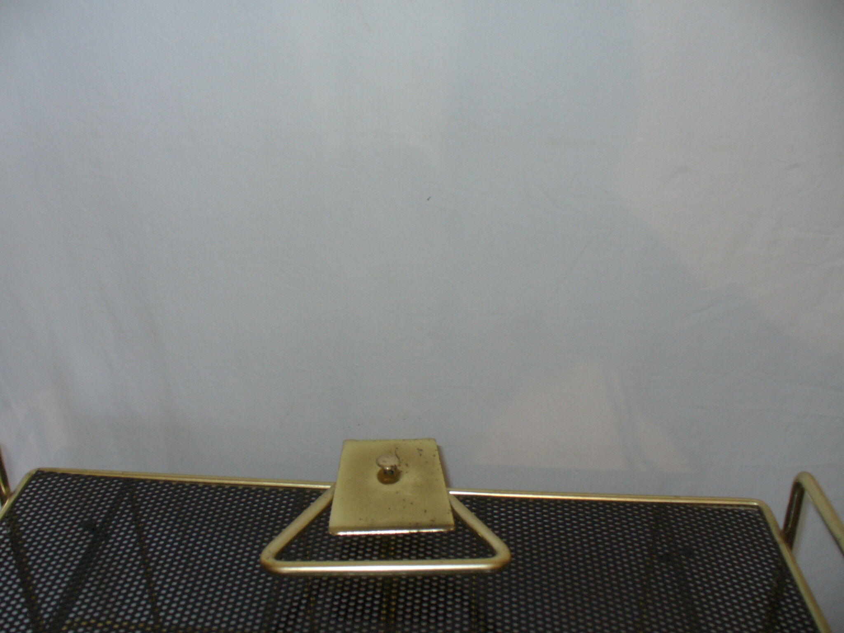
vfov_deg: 38.7
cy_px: 316
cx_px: 422
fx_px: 902
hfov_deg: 50.1
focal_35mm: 37
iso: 100
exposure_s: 1/8
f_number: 2.8
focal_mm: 6.1
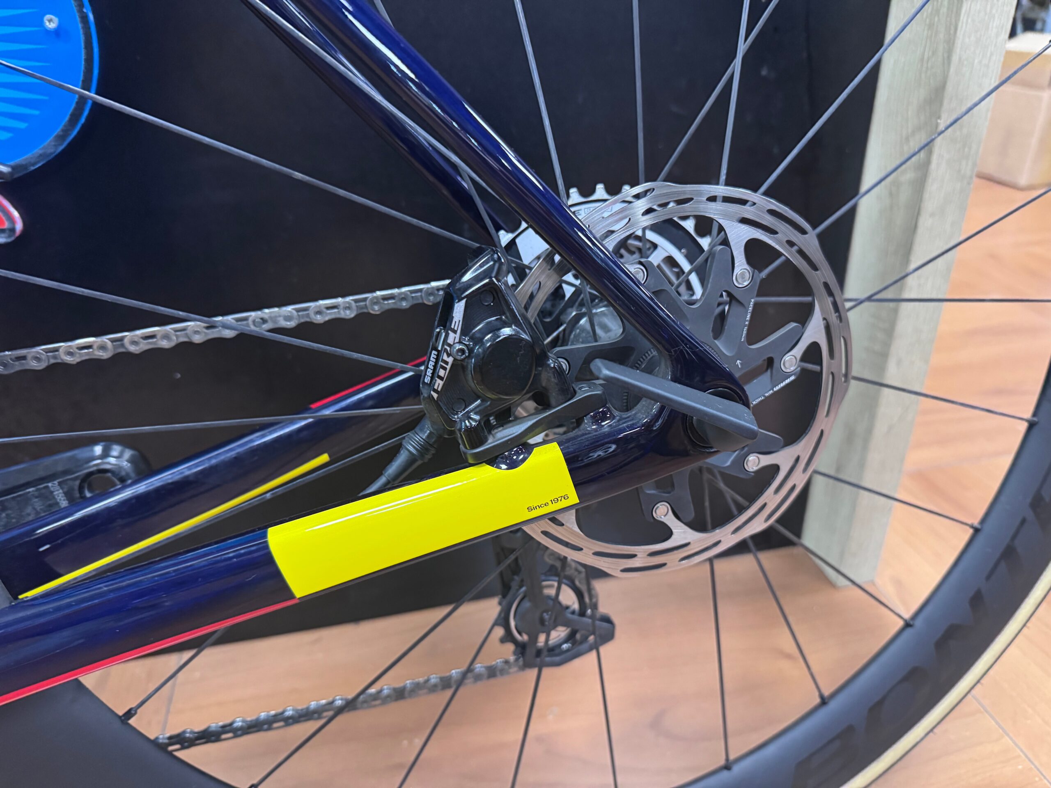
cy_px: 394
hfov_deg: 71.6
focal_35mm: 24
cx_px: 526
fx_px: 729
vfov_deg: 56.8
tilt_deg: -27.3
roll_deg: +2.1
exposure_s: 1/50
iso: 800
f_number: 1.78
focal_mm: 6.76
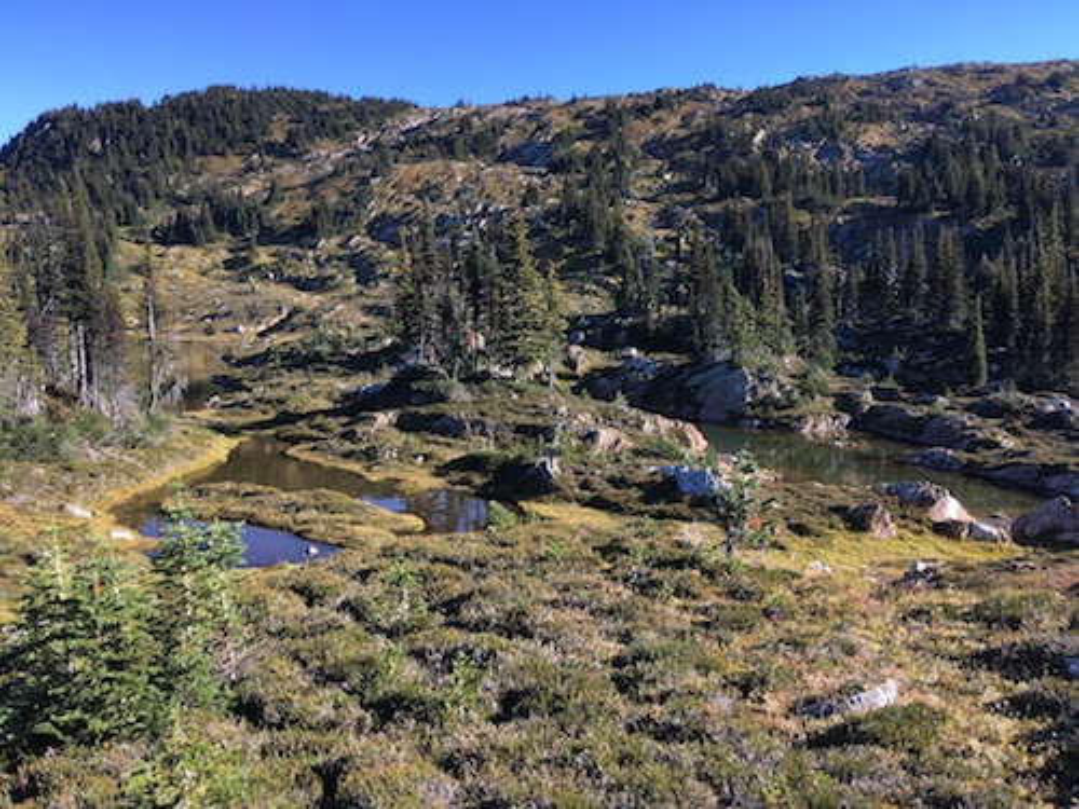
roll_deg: -1.2
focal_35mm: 29
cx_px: 540
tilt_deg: -7.2
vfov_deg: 48.2
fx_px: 904
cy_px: 404
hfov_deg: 61.7
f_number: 2.2
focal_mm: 4.15
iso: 25
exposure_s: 1/444
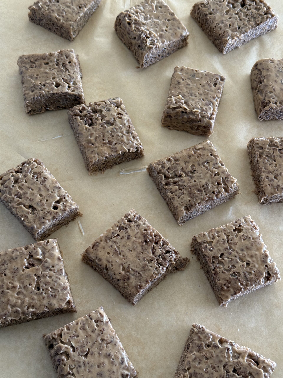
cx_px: 142
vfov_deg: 39.7
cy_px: 189
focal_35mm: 48
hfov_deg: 30.3
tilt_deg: -66.1
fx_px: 523
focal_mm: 6.76
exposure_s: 1/102
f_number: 1.78
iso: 100
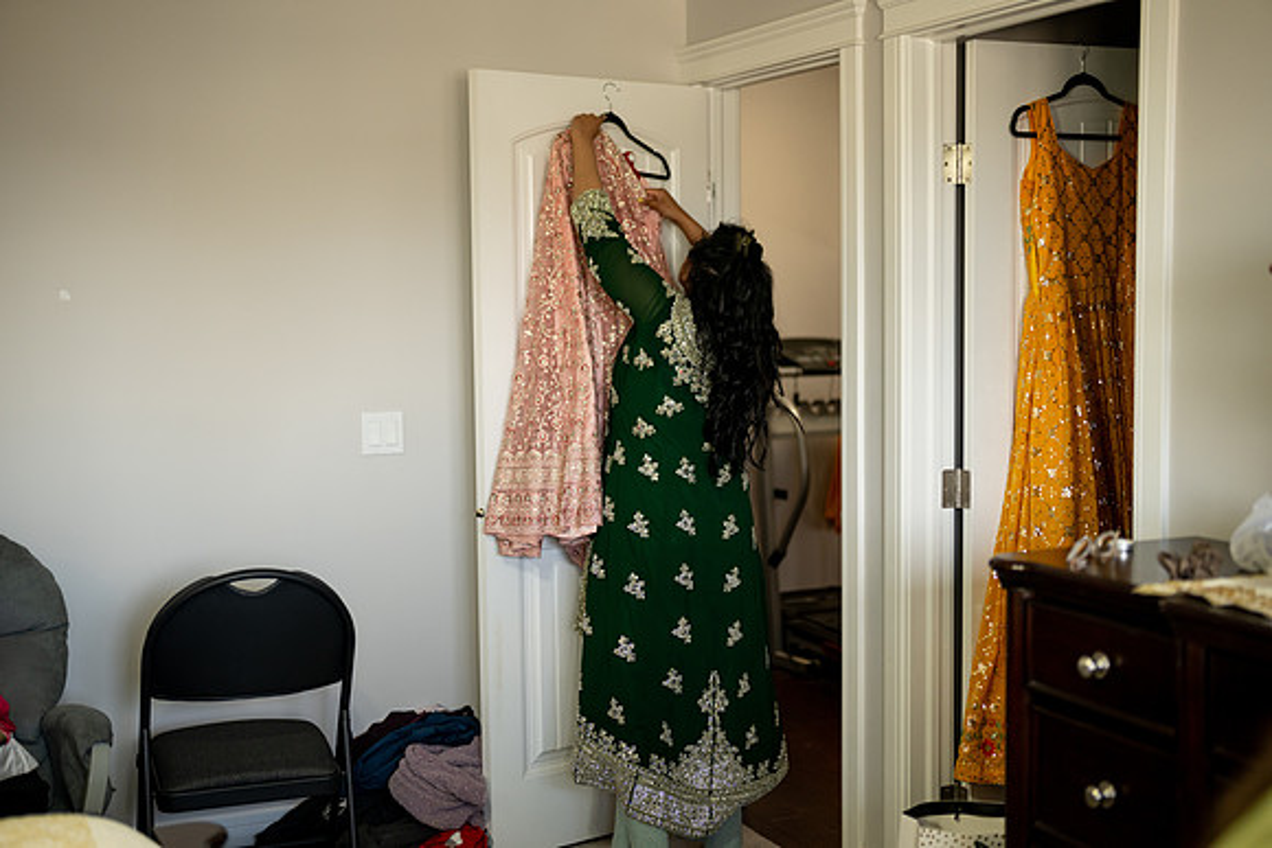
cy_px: 424
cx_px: 636
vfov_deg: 27.0
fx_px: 1767
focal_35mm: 50
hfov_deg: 39.6
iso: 320
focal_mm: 50
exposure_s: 1/160
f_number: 1.4
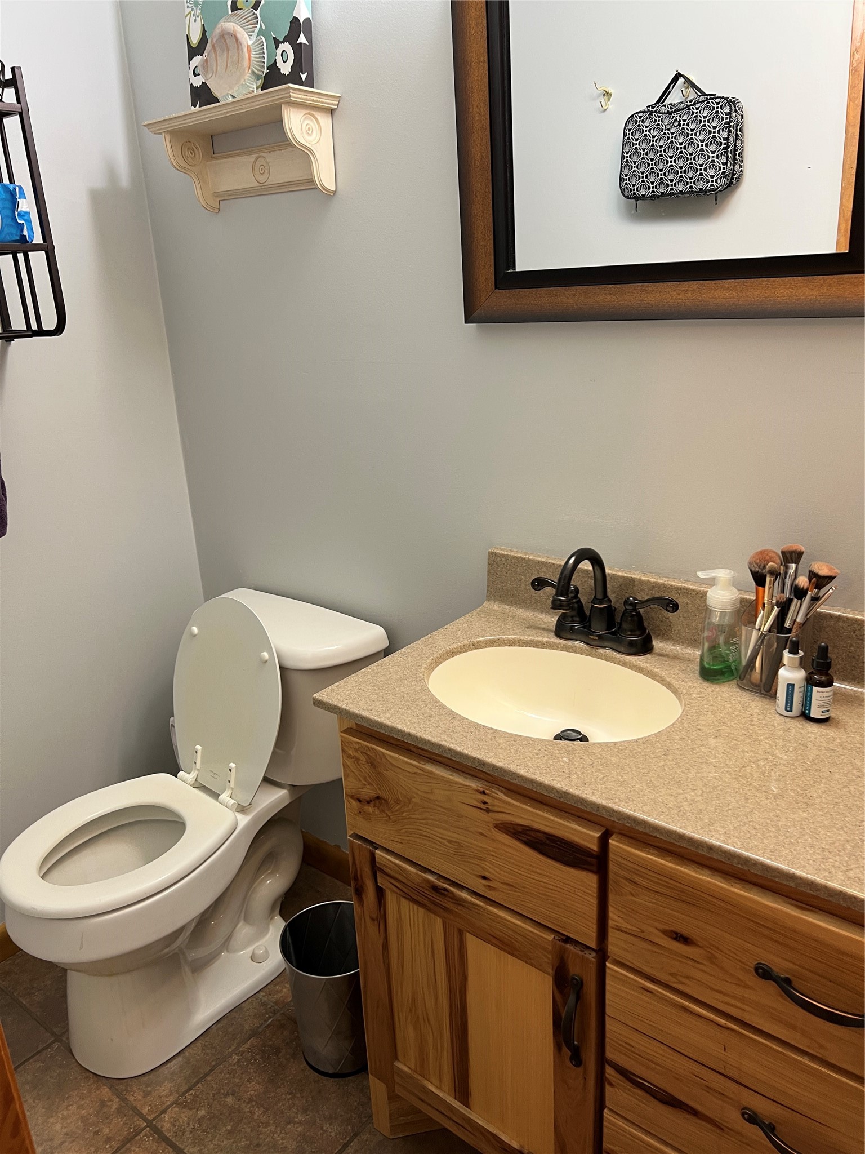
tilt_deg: -17.2
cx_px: 432
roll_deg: +3.0
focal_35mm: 26
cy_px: 577
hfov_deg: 53.1
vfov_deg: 67.3
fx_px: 866
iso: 80
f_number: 1.5
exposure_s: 1/60
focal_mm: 5.7
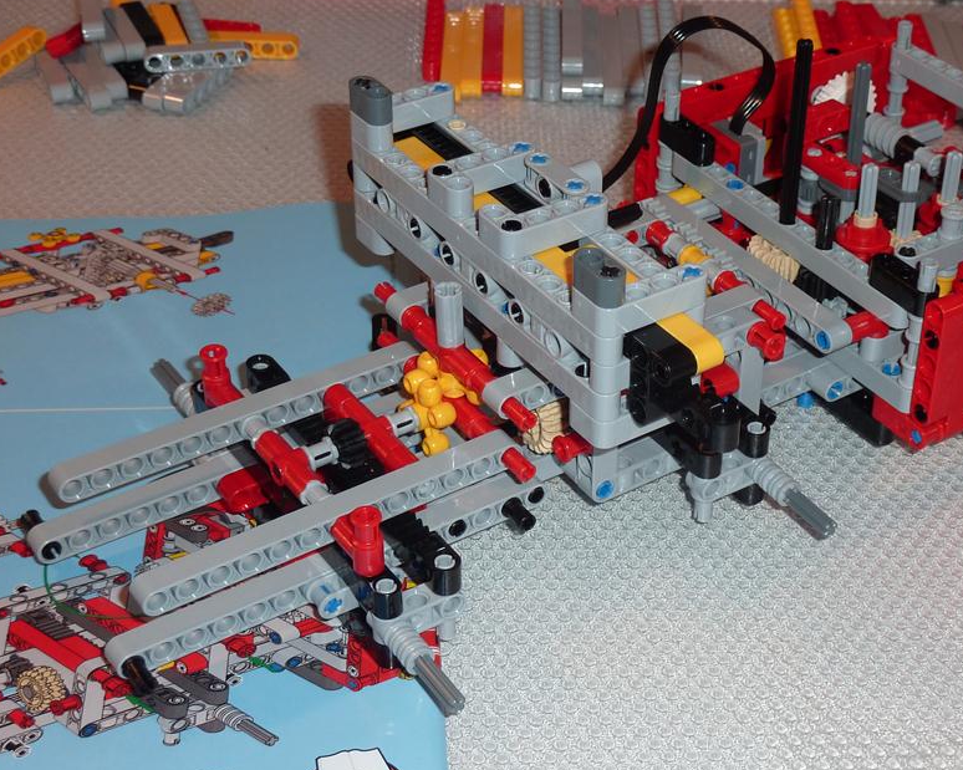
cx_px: 603
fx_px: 1767
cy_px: 378
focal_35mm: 62
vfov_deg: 24.6
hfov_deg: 30.4
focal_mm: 7.9
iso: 100
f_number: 3.8
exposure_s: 1/30
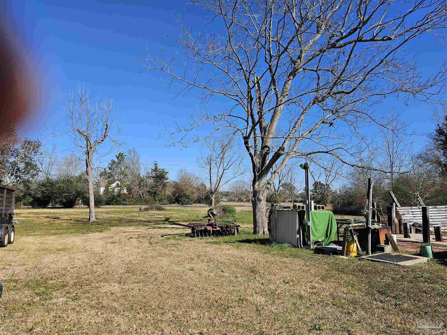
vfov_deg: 58.9
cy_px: 168
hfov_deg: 73.9
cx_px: 224
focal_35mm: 23
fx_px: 297
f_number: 1.7
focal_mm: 6.3
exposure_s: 1/934
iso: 10
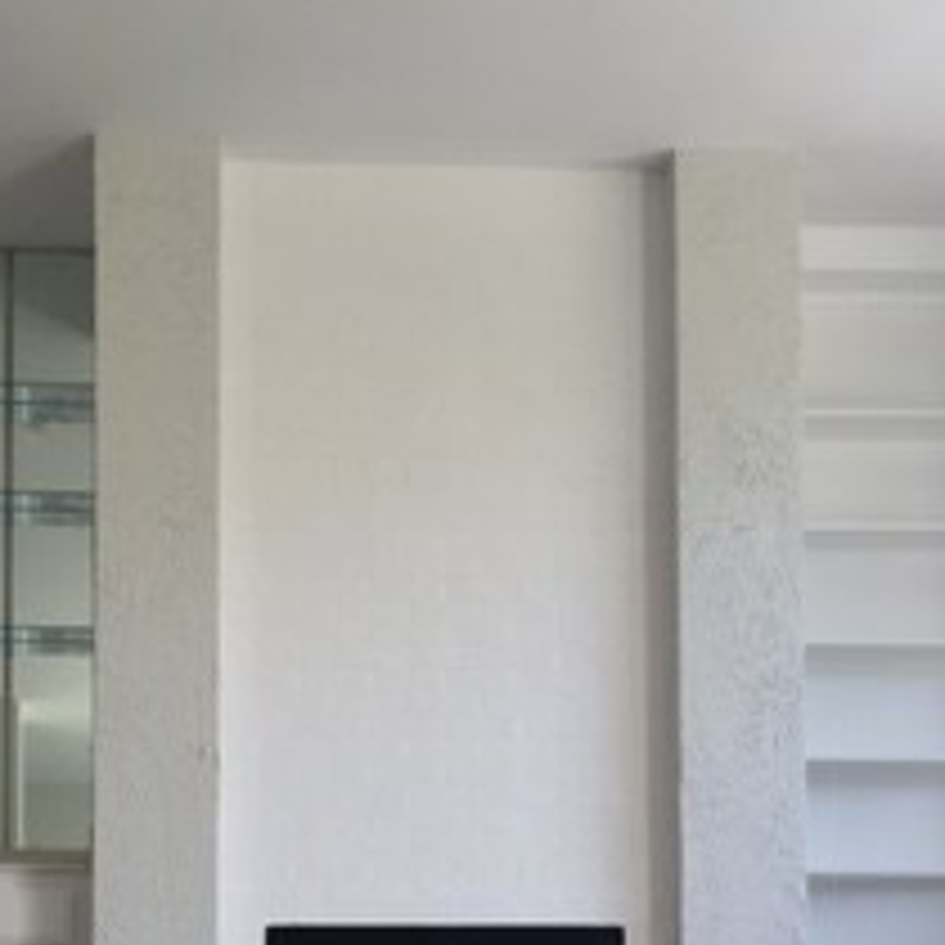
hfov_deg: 22.0
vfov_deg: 21.1
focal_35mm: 78
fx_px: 2409
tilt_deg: +3.0
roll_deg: +0.1
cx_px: 230
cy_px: 1035
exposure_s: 1/100
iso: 32
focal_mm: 4.15
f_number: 2.2
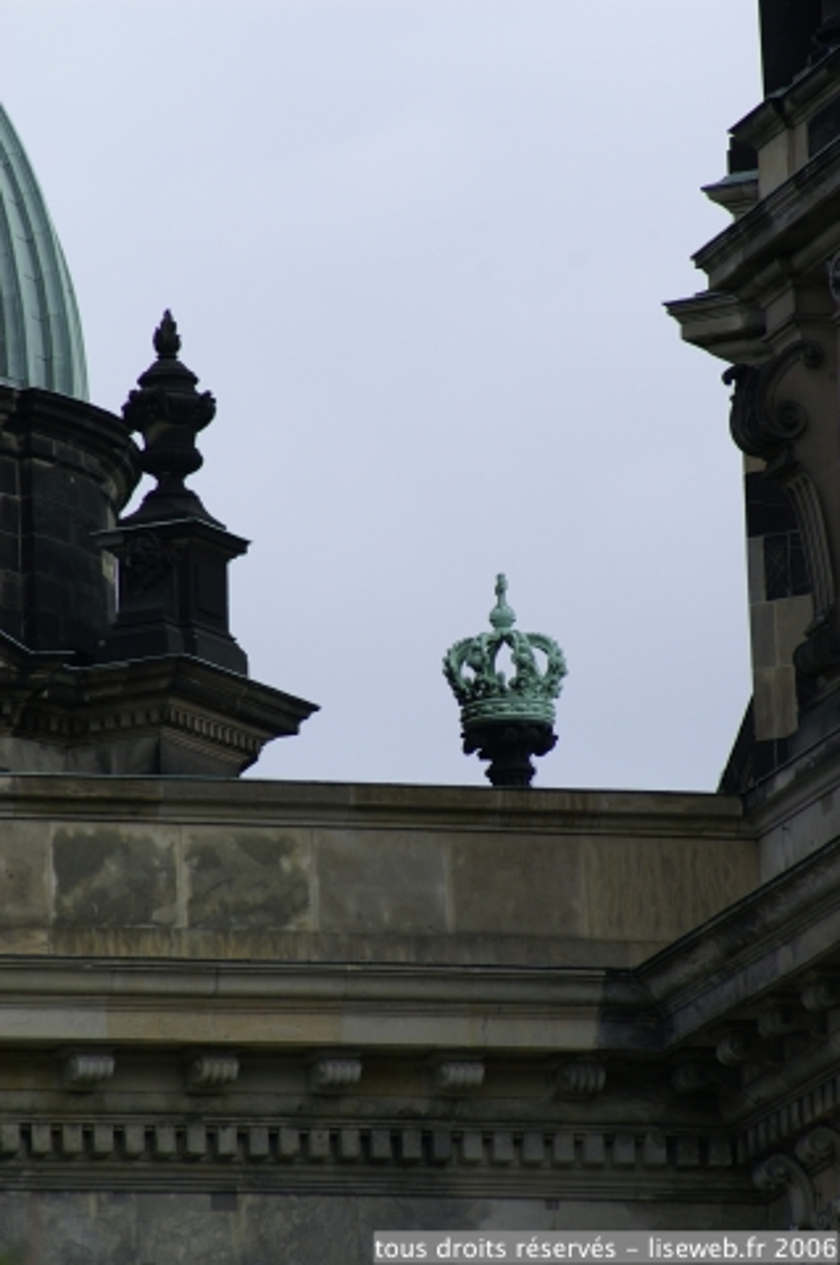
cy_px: 632
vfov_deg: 4.6
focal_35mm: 450
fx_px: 15783
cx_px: 420
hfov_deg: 3.0
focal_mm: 300
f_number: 9
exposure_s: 1/125
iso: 100
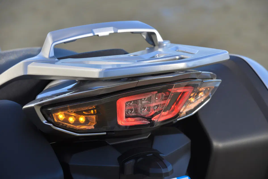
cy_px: 90
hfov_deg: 15.2
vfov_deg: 10.2
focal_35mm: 135
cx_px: 134
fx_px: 1005
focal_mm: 135
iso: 160
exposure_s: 1/200
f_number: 7.1
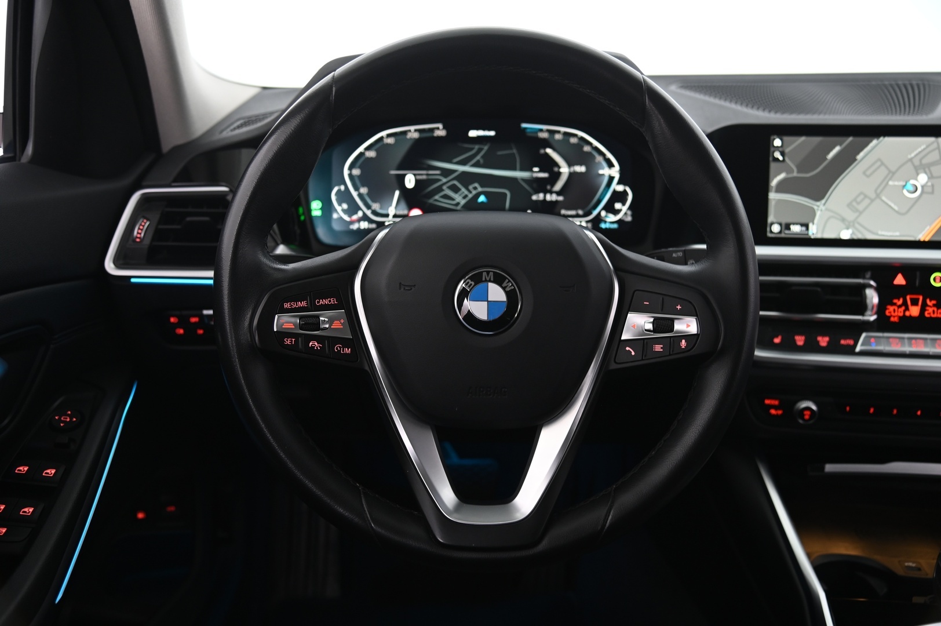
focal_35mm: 35
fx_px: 914
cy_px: 313
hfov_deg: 54.5
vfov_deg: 37.8
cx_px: 470
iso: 1000
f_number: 4
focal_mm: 35
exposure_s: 1/10
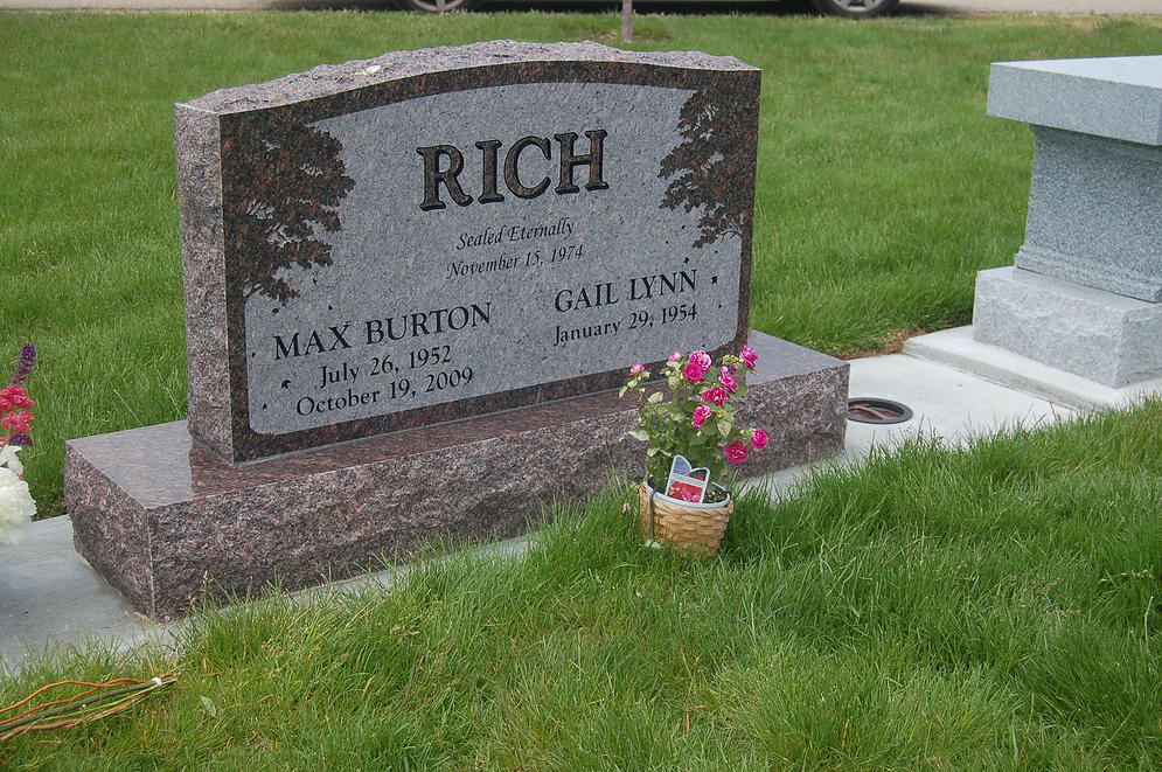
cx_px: 581
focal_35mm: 52
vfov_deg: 25.7
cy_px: 386
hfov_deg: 37.9
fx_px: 1693
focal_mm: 35
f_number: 6.3
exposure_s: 1/160
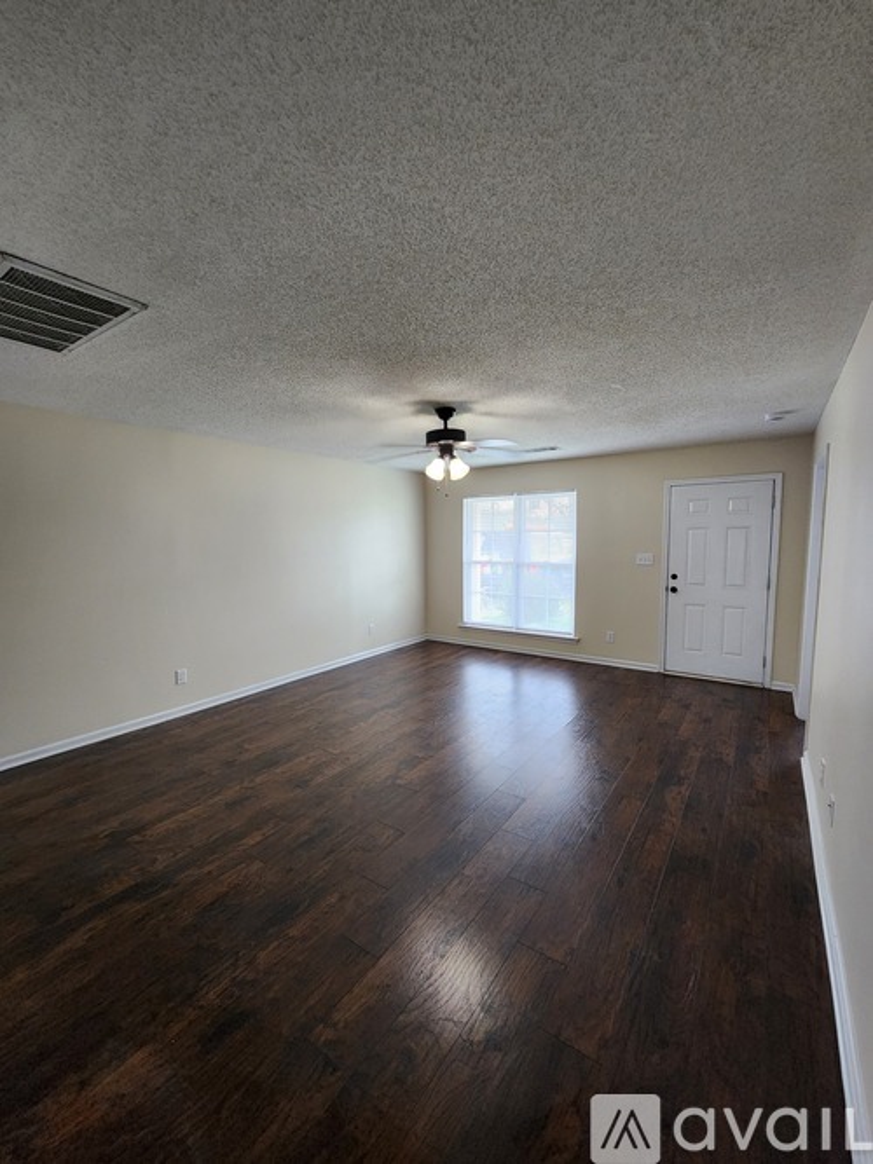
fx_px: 437
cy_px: 582
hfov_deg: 89.9
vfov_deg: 106.2
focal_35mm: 13
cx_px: 436
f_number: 2.2
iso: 400
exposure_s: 1/60
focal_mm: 2.2
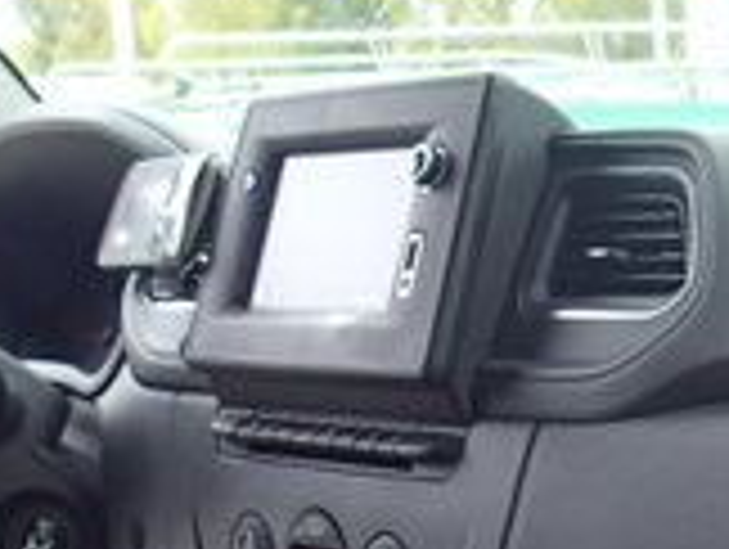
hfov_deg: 16.7
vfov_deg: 12.4
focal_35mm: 117
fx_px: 2468
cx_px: 590
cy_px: 639
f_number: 2.8
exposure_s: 1/100
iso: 100
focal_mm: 4.5
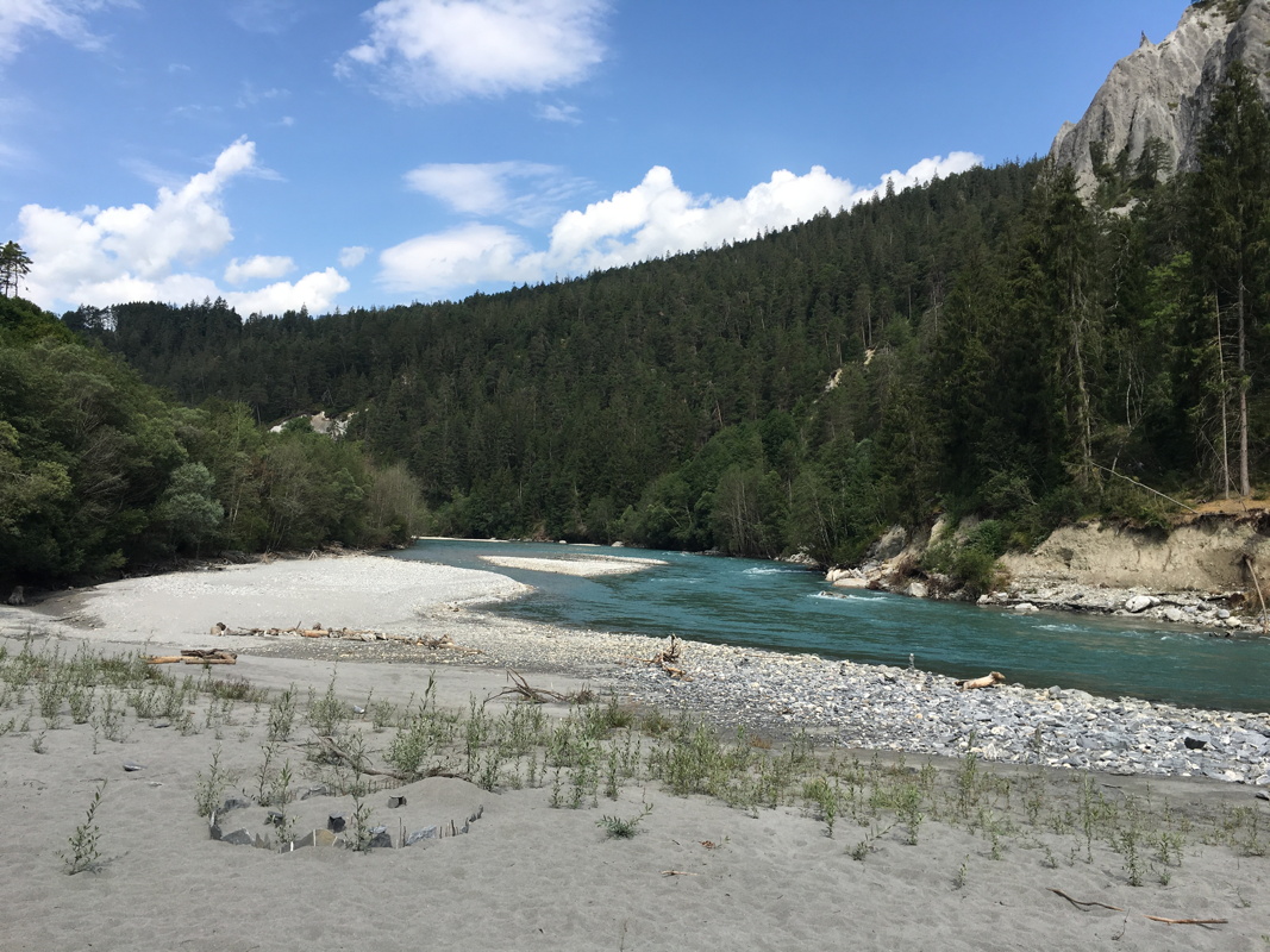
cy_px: 476
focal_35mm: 29
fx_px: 1064
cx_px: 635
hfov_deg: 61.7
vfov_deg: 48.2
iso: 25
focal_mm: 4.15
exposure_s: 1/1241
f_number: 2.2
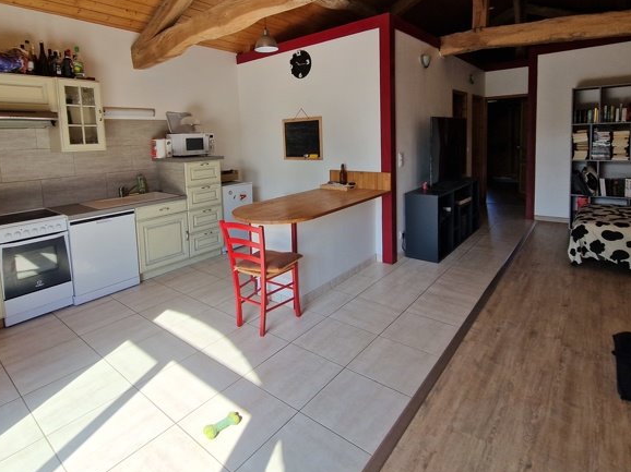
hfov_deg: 87.7
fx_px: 328
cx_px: 305
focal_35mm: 18
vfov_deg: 70.0
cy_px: 168
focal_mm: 2.2
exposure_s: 1/329
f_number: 2.2
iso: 50
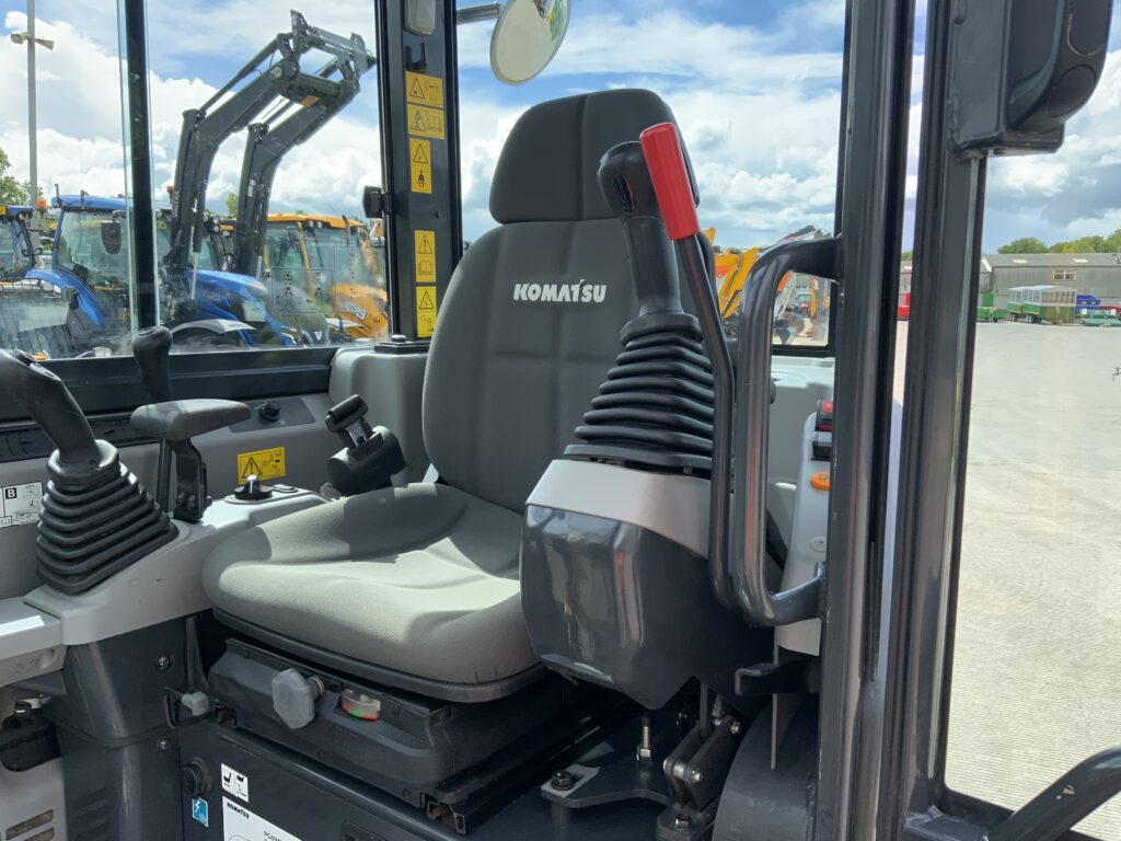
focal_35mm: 29
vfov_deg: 48.2
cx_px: 560
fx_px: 939
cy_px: 420
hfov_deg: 61.7
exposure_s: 1/728
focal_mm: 3
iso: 16
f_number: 1.8
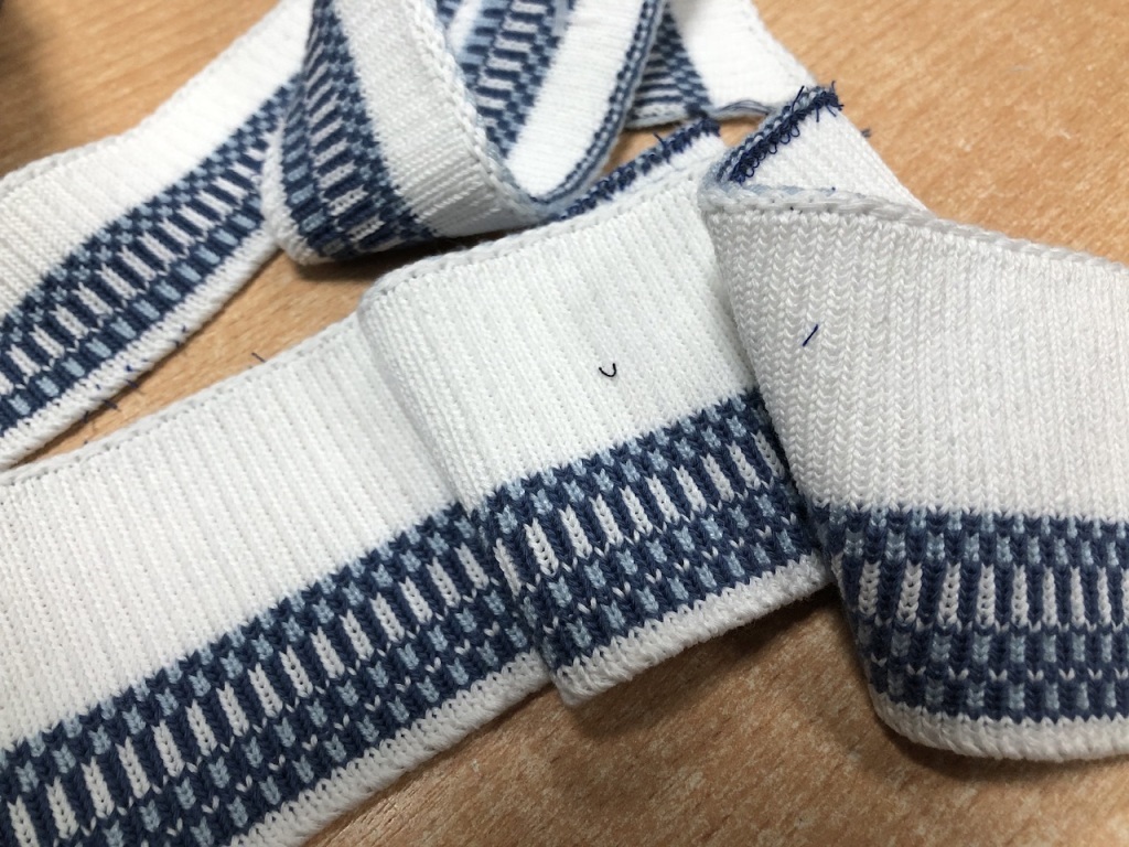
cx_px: 564
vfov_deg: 58.9
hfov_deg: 73.9
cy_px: 424
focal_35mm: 23
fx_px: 750
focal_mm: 4
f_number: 3
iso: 250
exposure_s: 1/30
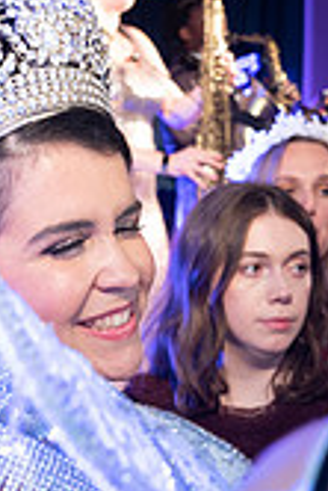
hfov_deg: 20.9
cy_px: 340
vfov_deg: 30.6
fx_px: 886
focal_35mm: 65
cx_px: 100
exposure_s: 1/60
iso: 1600
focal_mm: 24
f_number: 3.5
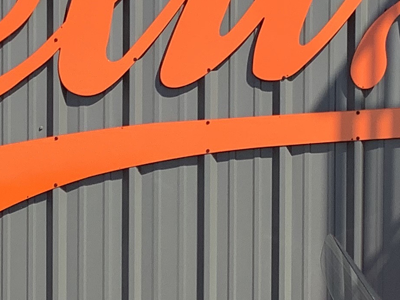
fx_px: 1260
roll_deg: -0.7
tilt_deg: -1.3
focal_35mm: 109
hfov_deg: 18.0
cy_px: 245
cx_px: 194
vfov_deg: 13.5
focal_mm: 3.3
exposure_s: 1/1101
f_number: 2.4
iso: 25
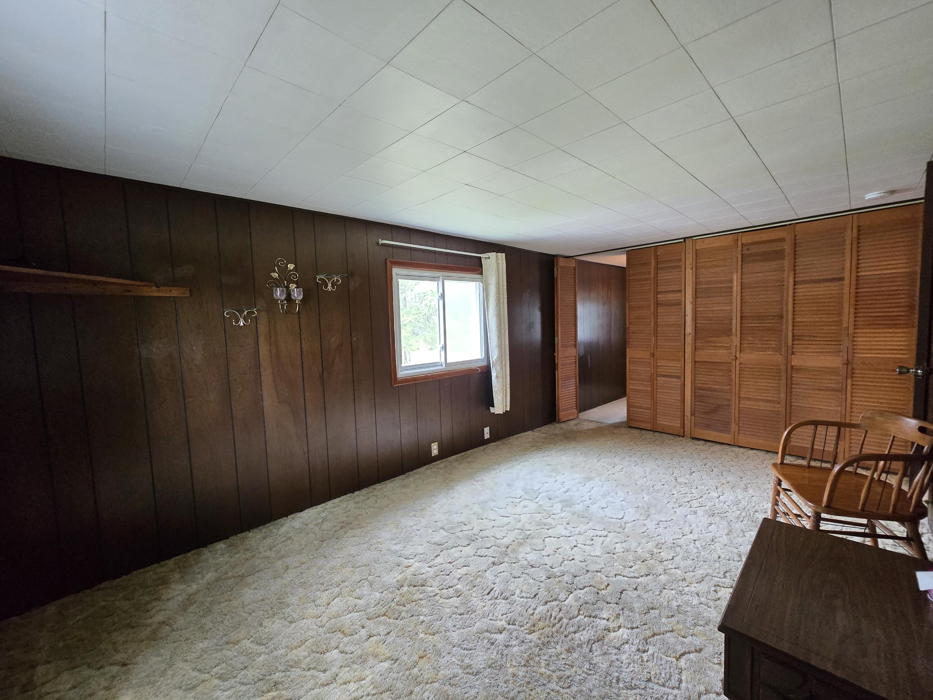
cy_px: 350
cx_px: 466
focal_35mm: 13
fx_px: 350
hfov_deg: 106.2
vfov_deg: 89.9
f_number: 2.2
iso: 800
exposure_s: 1/60
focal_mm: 2.2
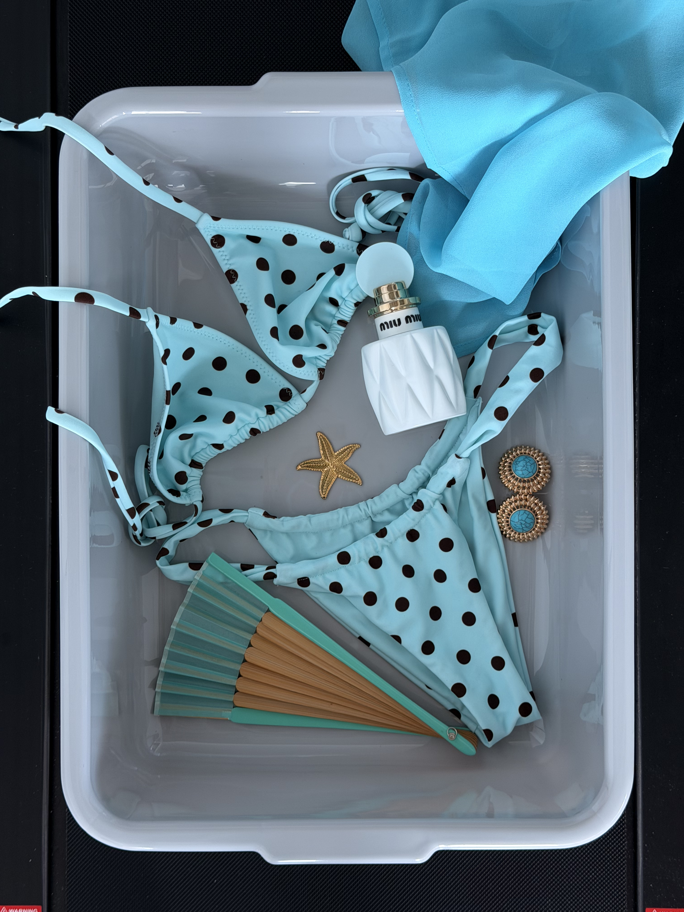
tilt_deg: -89.5
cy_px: 456
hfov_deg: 30.3
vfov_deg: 39.7
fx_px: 1265
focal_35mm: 48
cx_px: 342
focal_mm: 6.76
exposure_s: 1/121
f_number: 1.78
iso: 80
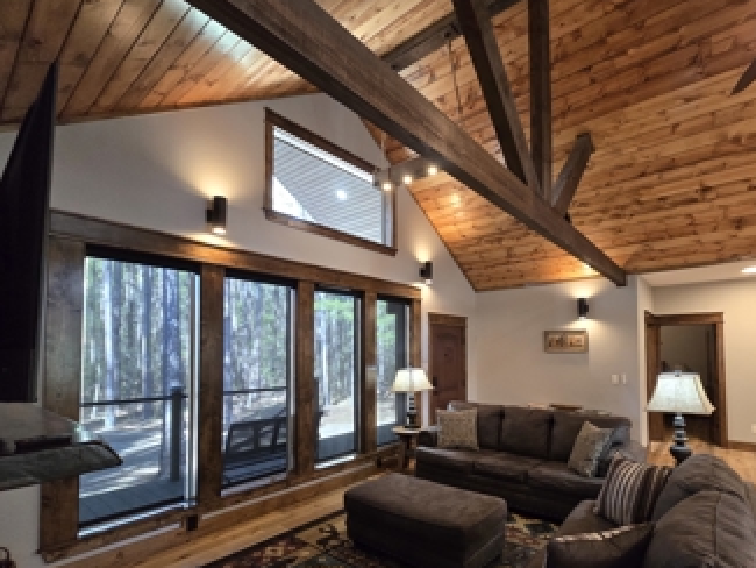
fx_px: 350
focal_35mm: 16
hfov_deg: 93.8
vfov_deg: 77.2
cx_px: 433
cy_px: 342
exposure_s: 1/60
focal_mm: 2.2
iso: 800
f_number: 2.2
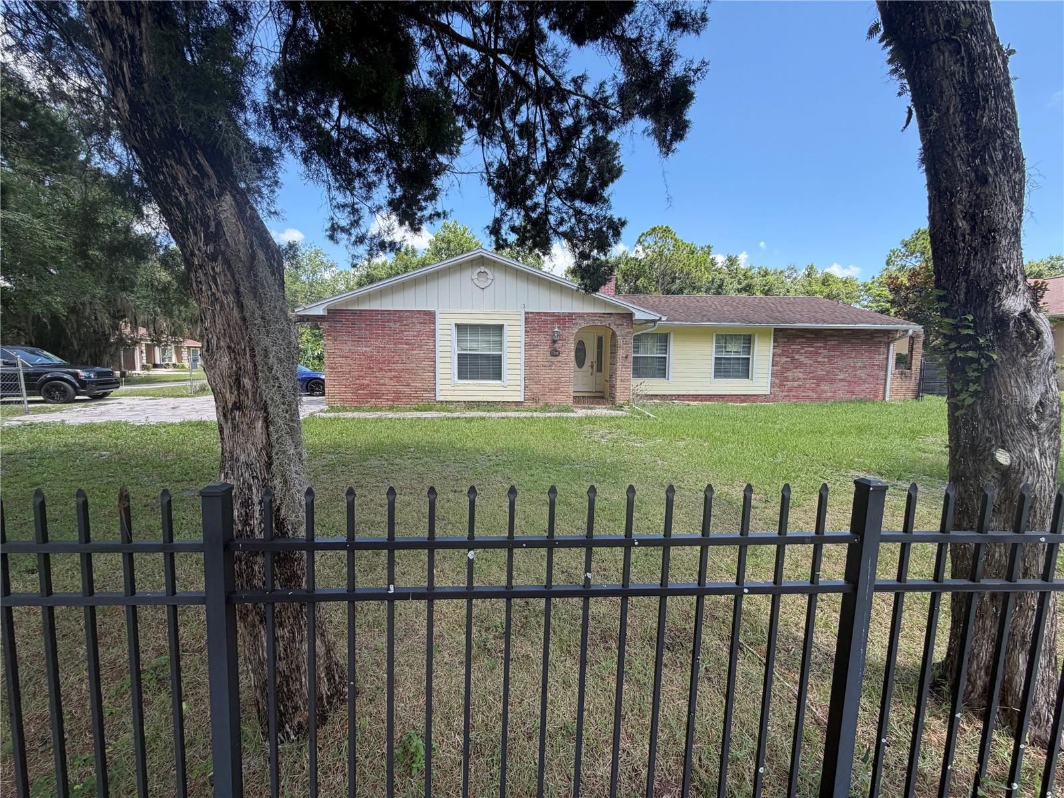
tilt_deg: -5.1
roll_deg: -0.3
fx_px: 430
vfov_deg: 85.7
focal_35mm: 14
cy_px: 399
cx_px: 532
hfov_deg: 102.1
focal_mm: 2.22
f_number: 2.2
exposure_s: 1/502
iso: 50
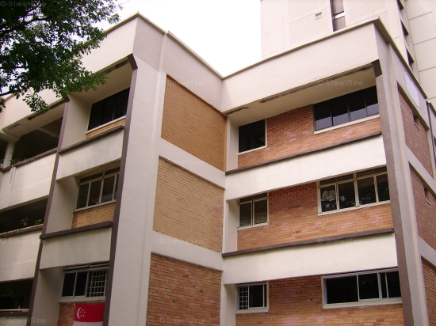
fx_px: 441
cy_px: 163
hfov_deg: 52.6
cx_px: 218
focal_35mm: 35
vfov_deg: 40.7
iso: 50
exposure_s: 1/594
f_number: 2.8
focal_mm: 5.95
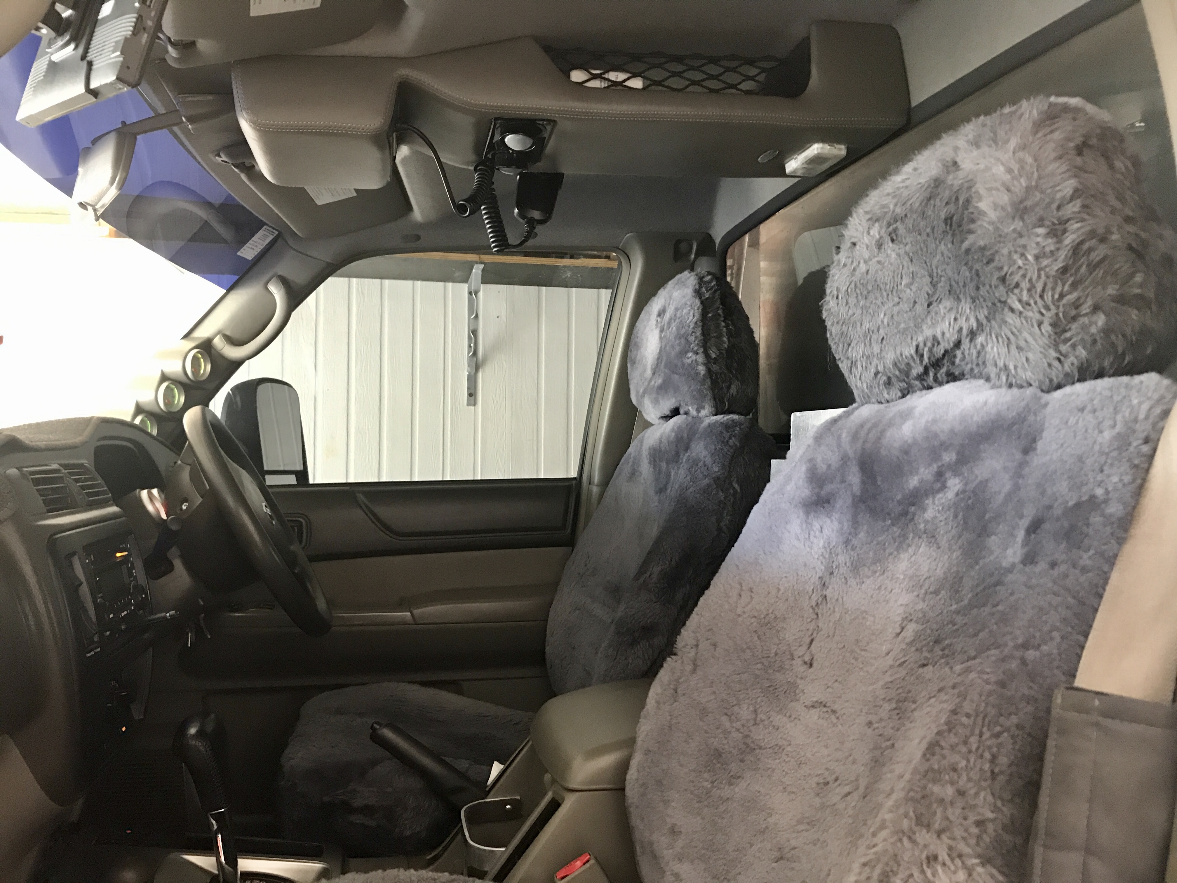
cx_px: 588
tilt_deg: +1.6
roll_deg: -0.2
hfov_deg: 63.4
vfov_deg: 49.7
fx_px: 952
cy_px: 442
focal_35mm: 28
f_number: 1.8
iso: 100
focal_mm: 3.99
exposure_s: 1/11
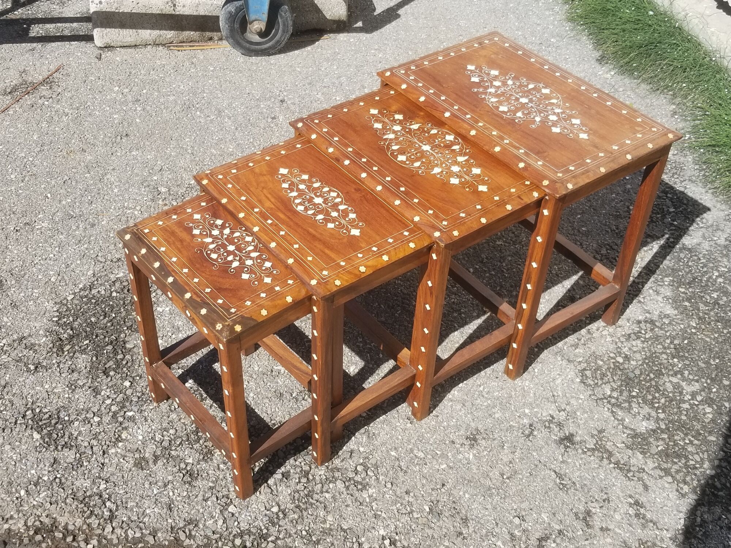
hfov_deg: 67.3
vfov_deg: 53.1
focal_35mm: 26
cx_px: 366
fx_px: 549
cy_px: 274
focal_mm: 4.25
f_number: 1.7
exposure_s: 1/1835
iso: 50
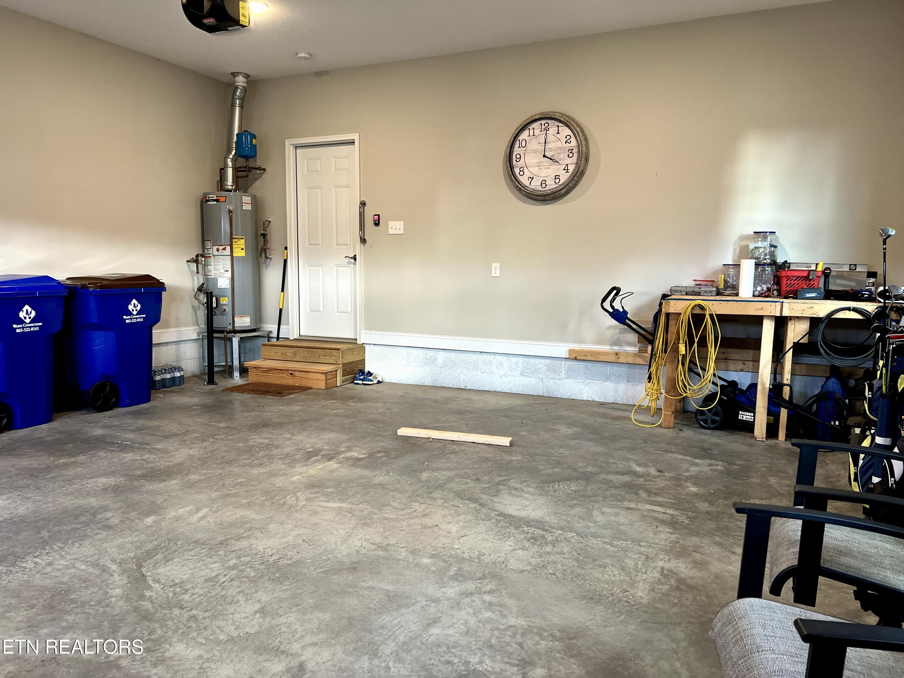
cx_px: 452
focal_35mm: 26
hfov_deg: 67.3
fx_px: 679
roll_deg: -0.5
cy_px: 339
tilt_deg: -5.8
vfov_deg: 53.1
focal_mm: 5.7
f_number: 1.5
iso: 200
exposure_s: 1/60
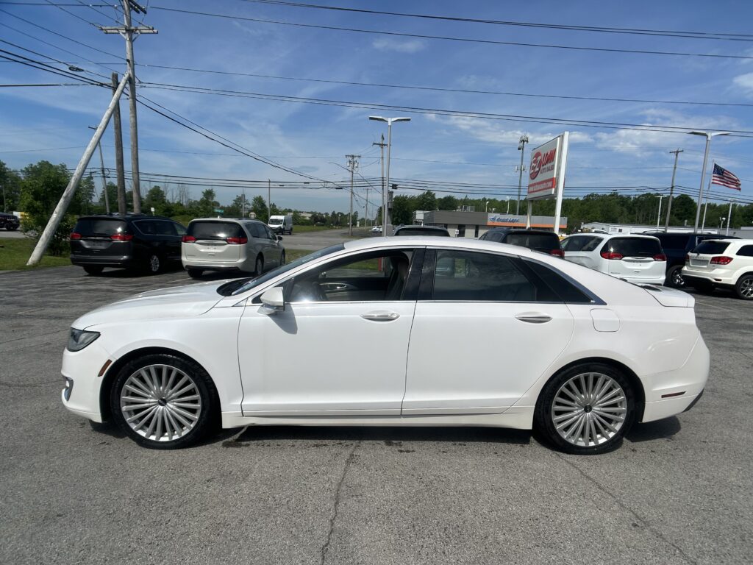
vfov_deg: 53.1
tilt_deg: -8.1
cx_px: 376
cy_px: 282
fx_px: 566
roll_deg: -2.3
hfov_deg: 67.3
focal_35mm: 26
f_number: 1.5
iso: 50
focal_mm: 5.7
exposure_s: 1/8000
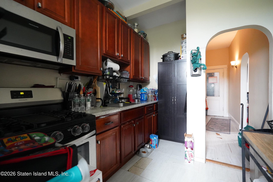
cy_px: 91
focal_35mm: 16
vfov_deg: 72.1
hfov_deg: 95.0
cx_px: 136
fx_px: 125
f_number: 4
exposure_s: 1/160
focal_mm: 16.5
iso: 10000
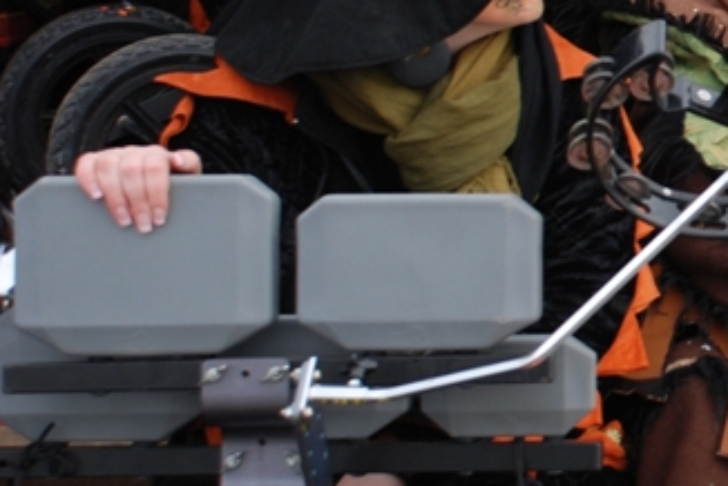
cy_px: 93
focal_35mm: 179
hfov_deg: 11.0
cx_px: 1134
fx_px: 3623
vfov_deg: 7.7
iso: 200
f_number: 5
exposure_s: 1/100
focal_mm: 38
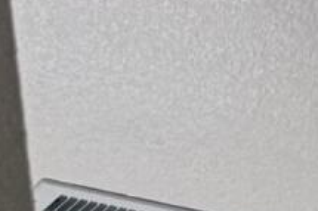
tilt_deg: -12.3
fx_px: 2048
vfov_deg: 4.1
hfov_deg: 7.7
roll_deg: +1.8
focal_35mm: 232
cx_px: 984
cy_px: 1465
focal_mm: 6.76
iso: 80
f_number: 1.78
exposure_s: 1/120
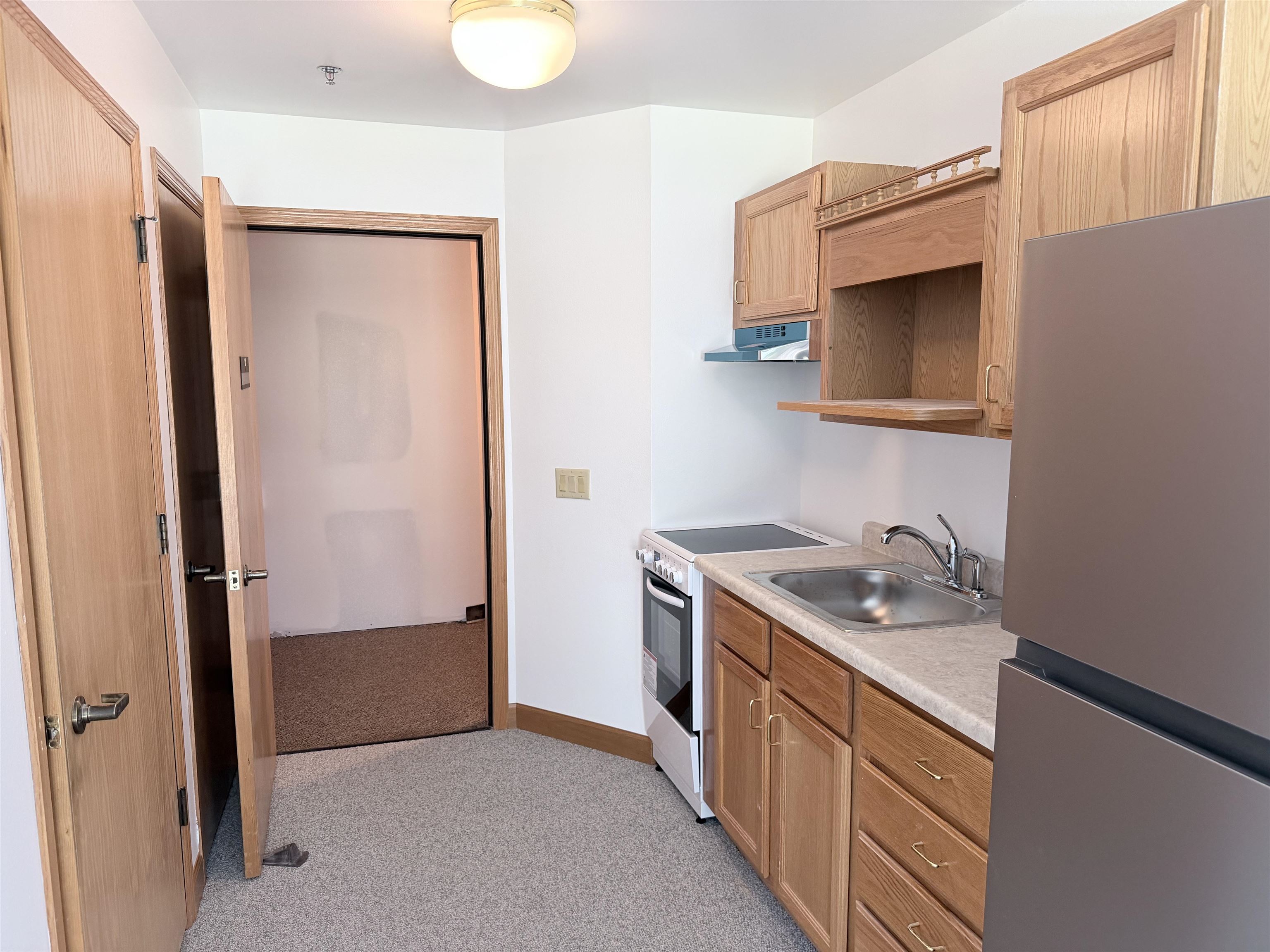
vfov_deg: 56.8
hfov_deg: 71.6
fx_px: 881
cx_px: 635
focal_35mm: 24
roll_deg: +0.3
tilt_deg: -7.7
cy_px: 476
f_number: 1.78
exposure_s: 1/60
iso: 250
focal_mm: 6.76
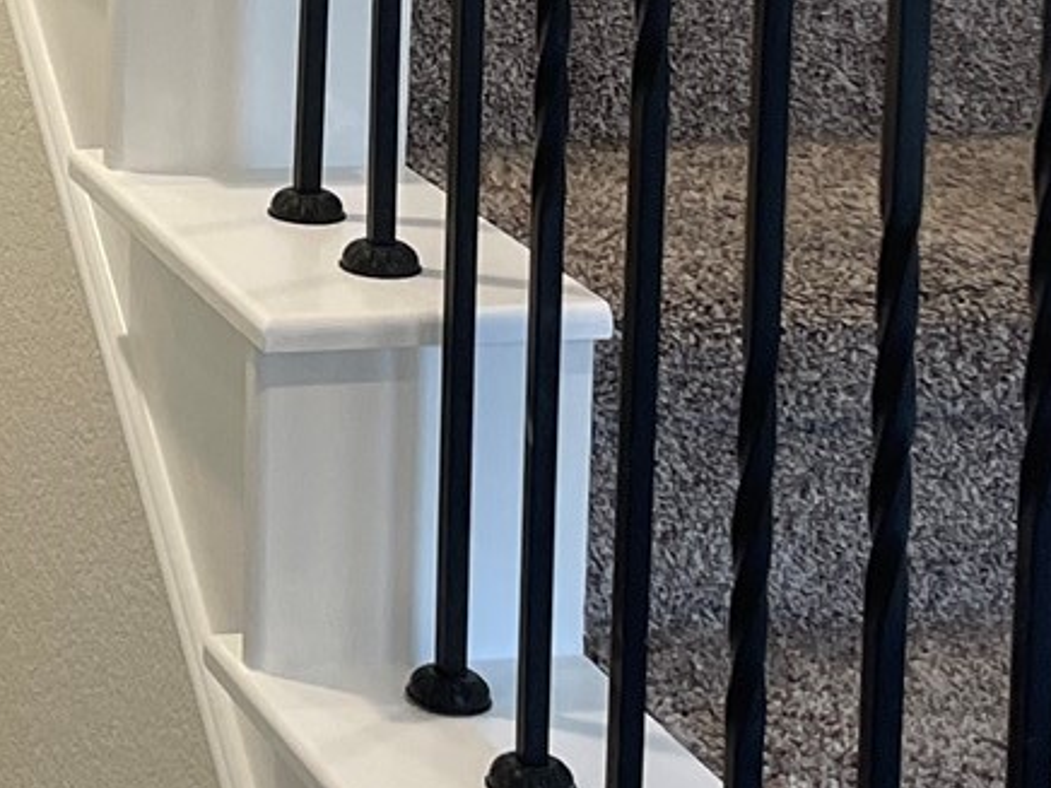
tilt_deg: -4.7
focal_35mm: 122
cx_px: -313
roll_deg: -0.6
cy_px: -395
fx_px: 3704
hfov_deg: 15.4
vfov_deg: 11.6
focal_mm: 4.2
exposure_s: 1/120
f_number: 1.6
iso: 100
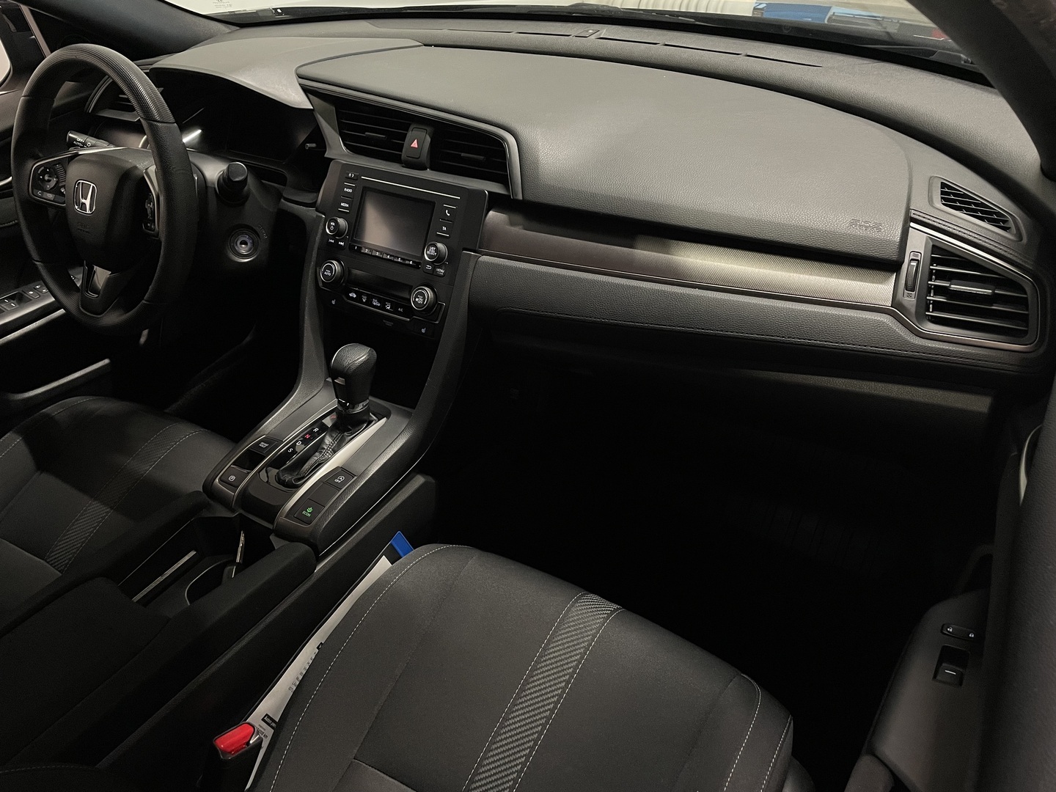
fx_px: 793
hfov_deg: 67.3
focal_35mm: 26
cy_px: 396
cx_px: 528
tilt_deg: -37.3
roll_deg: +6.1
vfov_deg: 53.1
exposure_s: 1/60
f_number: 1.6
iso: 250
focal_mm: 4.2
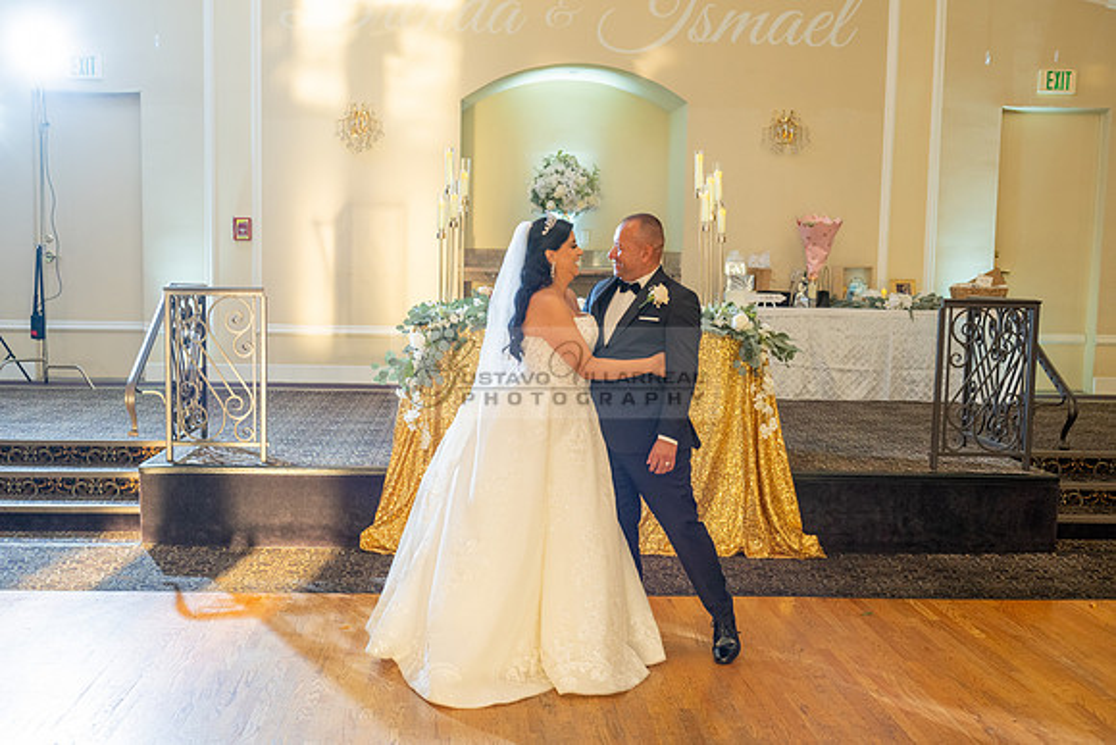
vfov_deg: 31.3
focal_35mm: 43
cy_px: 419
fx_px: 1326
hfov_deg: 45.6
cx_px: 488
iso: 800
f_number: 4
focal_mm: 38
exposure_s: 1/80
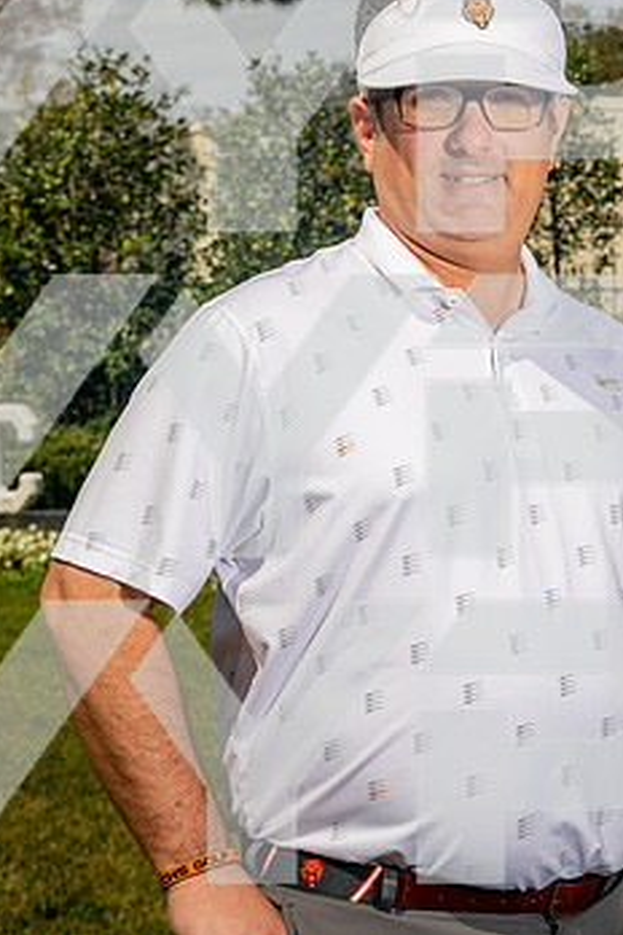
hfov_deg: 16.1
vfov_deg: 23.9
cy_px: 418
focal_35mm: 85
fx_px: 2206
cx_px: 373
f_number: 8
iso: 100
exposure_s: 1/250
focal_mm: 51
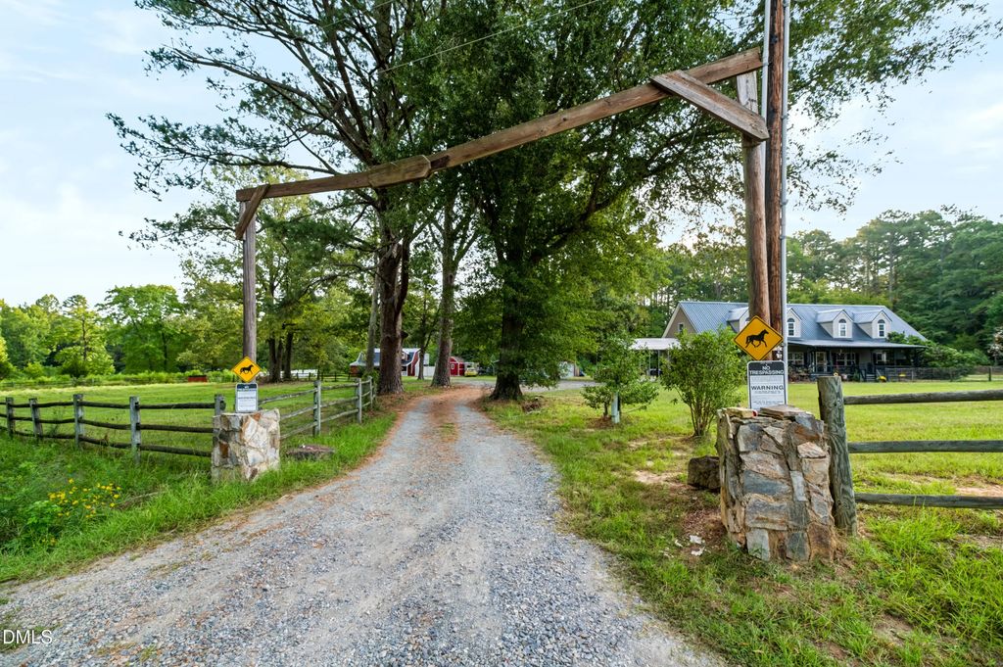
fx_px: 390
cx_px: 502
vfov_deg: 81.1
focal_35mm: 14
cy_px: 334
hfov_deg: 104.3
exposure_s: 1/250
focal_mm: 14
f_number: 3.2
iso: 160
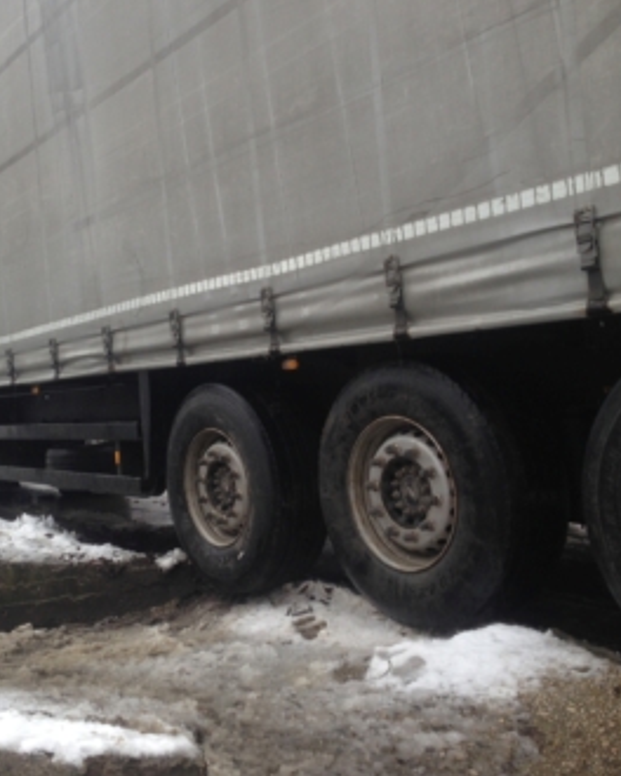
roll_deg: -1.0
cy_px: 383
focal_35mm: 44
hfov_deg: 33.8
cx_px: 207
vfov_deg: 42.0
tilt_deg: +9.7
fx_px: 1011
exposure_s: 1/141
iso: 50
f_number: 2.4
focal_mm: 4.12
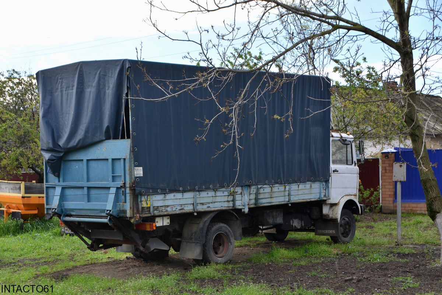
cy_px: 148
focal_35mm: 57
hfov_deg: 35.1
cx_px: 221
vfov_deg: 23.8
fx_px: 700
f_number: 8
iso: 200
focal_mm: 38
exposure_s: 1/250
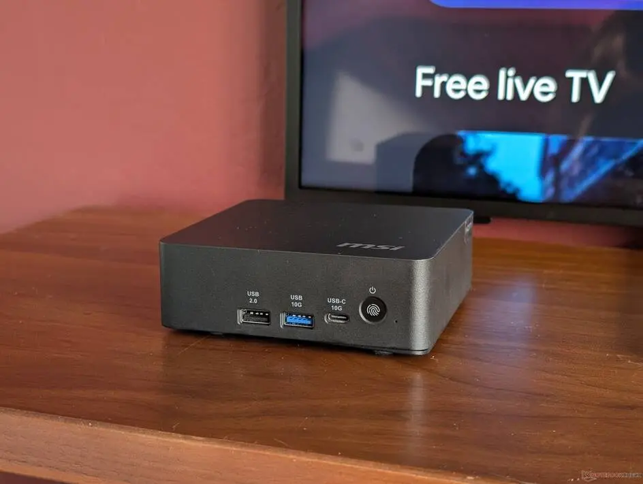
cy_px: 242
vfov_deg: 29.8
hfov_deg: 38.9
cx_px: 322
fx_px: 912
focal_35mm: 49
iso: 77
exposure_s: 1/15.5
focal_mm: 6.9
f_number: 1.68
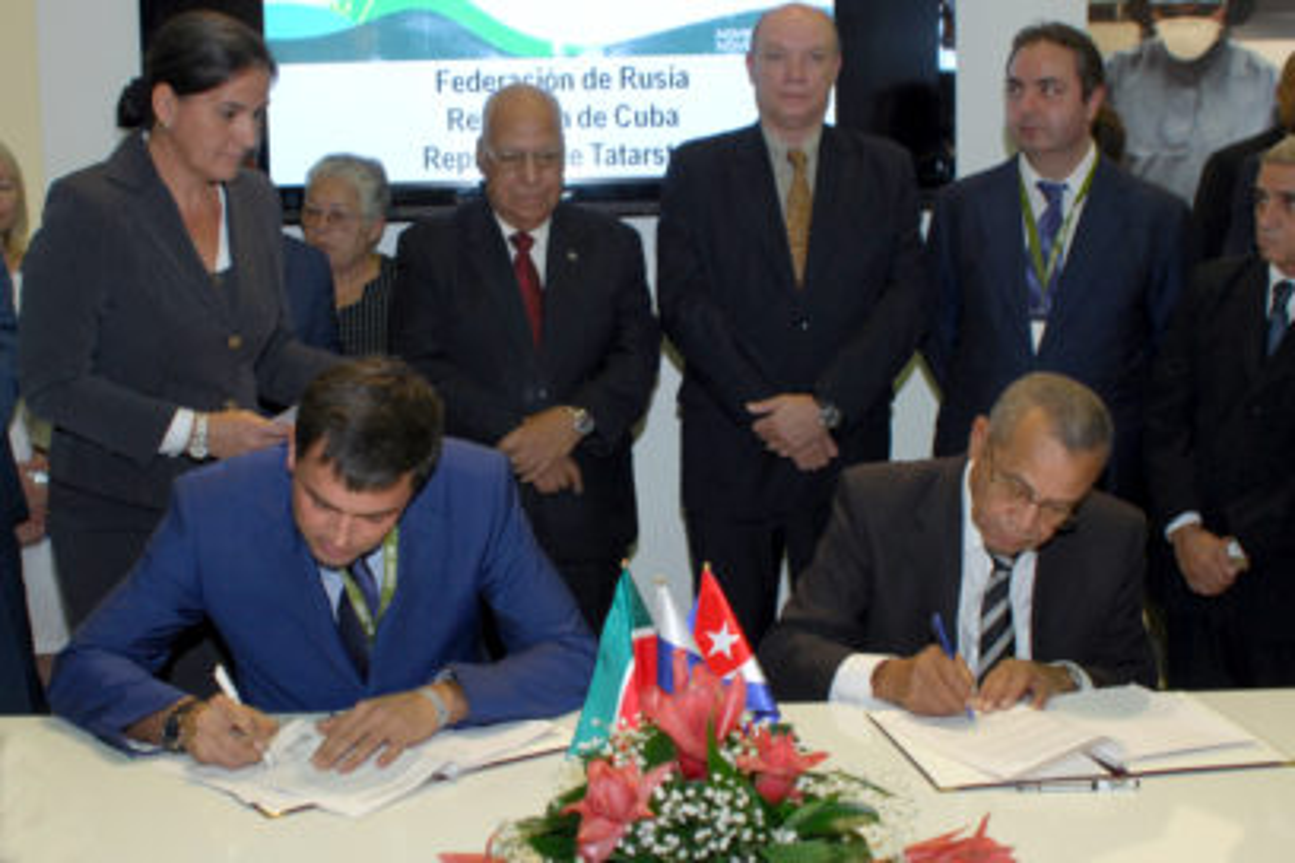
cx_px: 648
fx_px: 1511
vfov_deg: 31.9
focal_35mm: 42
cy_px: 432
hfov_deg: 46.4
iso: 400
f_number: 4
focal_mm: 28
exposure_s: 1/60
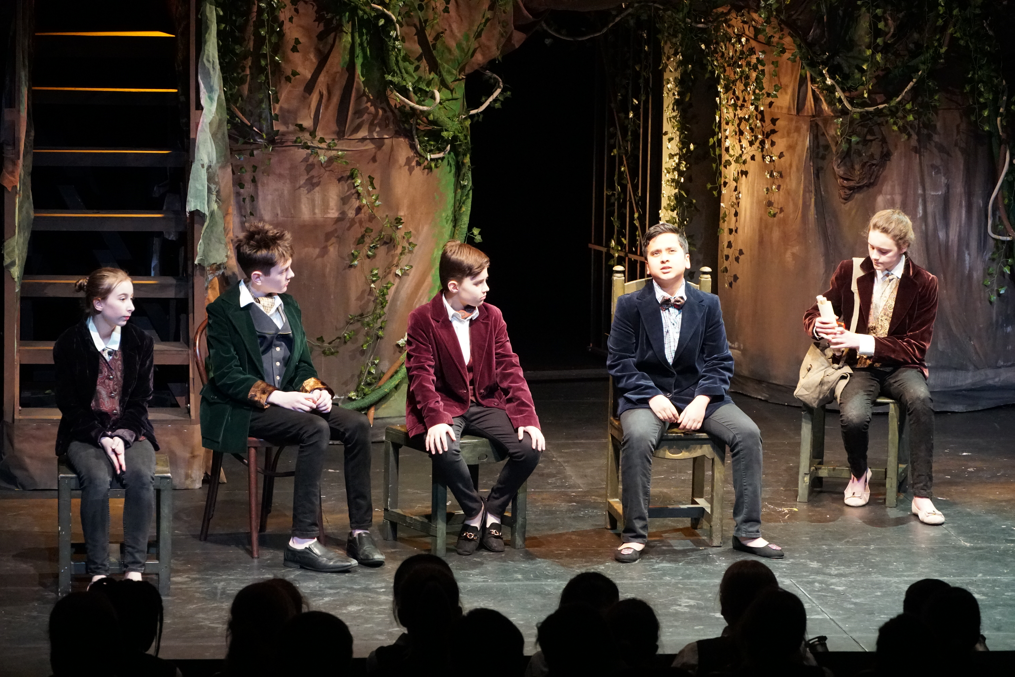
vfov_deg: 10.5
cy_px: 338
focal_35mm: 130
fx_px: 3679
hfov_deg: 15.7
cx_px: 508
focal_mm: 87
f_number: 5.6
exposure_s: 1/100
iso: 6400
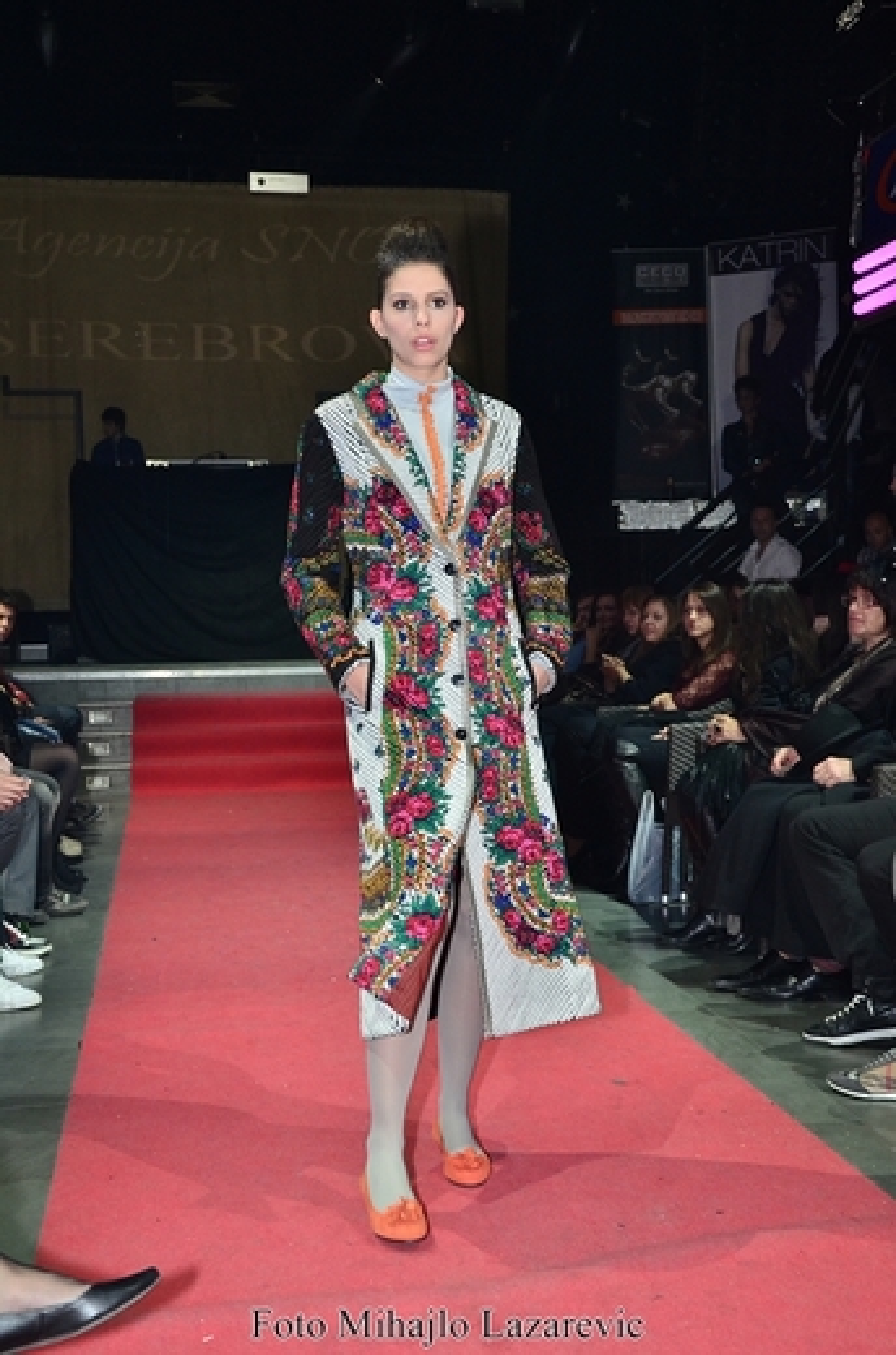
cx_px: 448
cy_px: 678
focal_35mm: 45
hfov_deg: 29.7
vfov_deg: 43.7
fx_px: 1689
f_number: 5.6
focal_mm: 30
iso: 800
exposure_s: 1/125
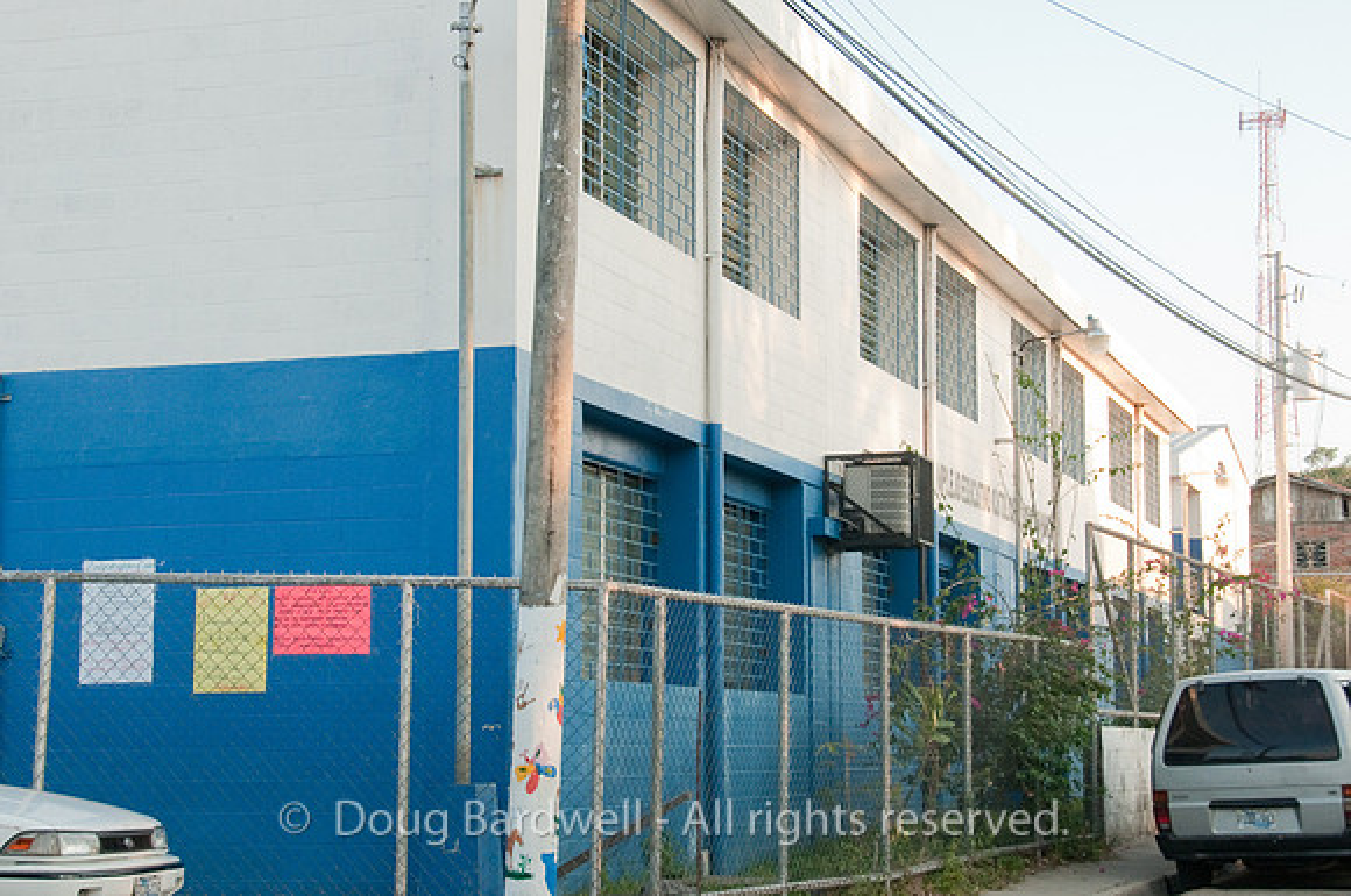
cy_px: 448
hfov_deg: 35.1
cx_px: 676
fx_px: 2136
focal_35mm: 57
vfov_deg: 23.7
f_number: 7.1
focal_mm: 38
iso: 800
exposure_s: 1/160
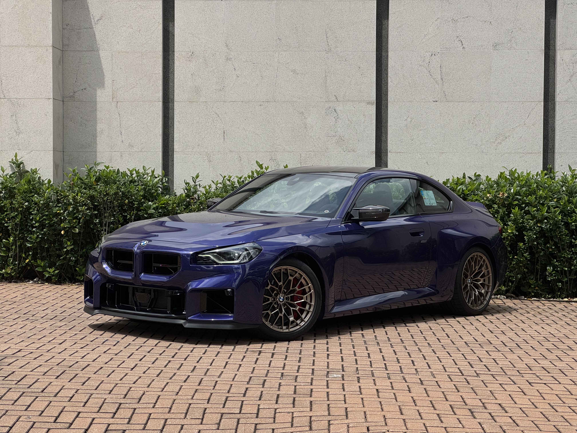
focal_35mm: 77
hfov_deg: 25.3
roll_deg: +0.5
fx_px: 1283
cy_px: 216
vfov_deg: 19.1
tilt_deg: -1.4
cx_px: 288
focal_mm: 9
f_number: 2.8
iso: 25
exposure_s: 1/1357
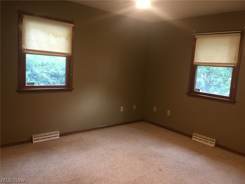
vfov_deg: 48.2
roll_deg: -4.1
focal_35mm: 29
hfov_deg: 61.7
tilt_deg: -7.2
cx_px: 122
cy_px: 92
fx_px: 205
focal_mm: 4.15
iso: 80
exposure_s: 1/15
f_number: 2.2
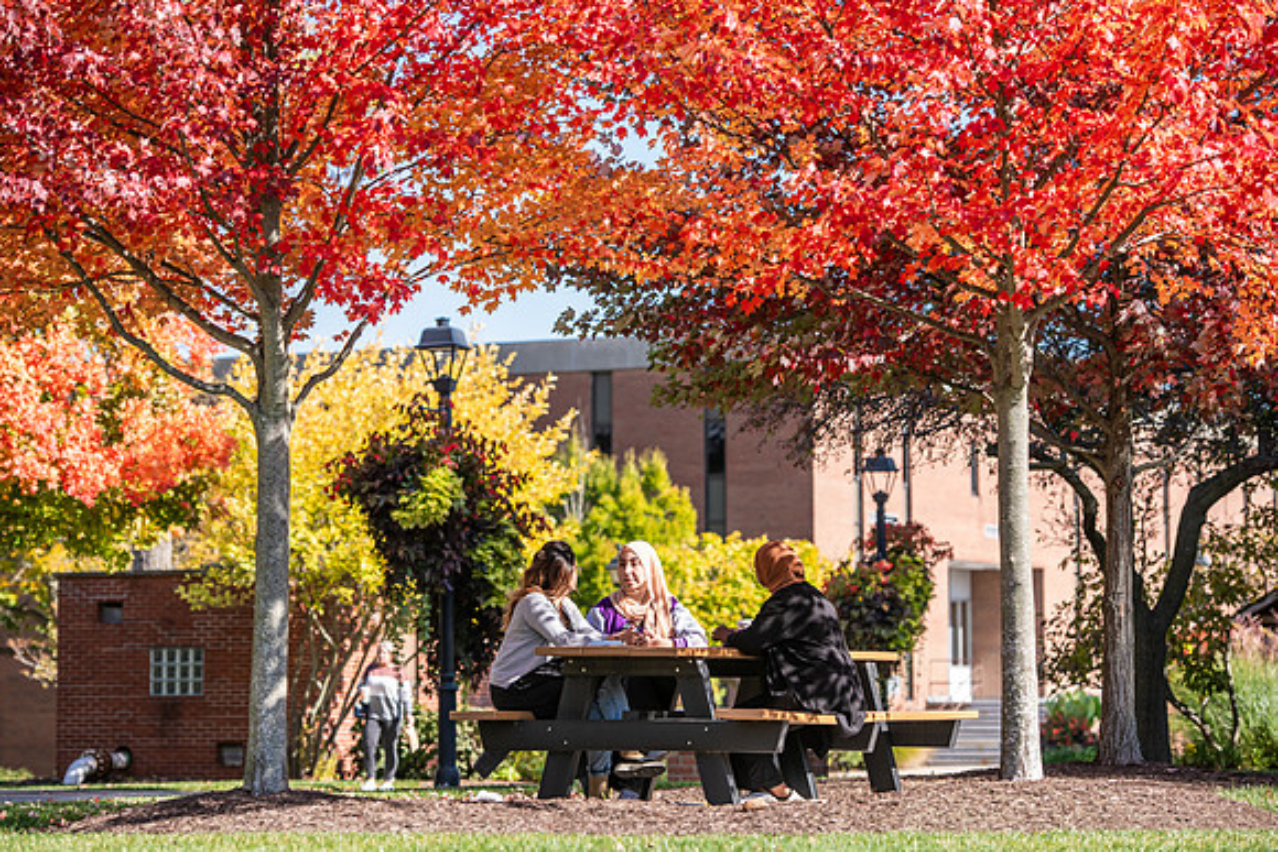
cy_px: 426
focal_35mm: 105
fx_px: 3728
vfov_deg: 13.0
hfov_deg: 19.5
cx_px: 639
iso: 160
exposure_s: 1/500
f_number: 4
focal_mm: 105
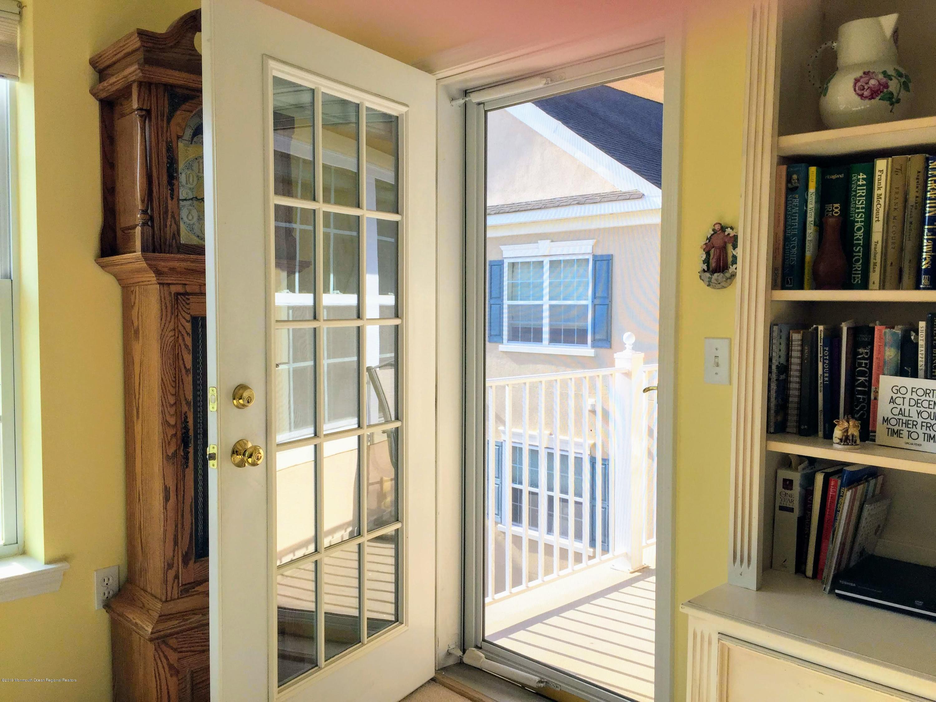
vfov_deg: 48.2
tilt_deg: -2.5
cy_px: 351
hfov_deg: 61.7
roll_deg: -0.8
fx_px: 784
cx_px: 468
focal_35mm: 29
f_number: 2.2
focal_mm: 4.15
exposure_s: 1/648
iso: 32
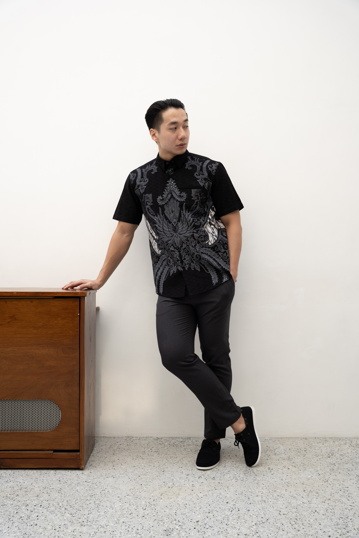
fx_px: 515
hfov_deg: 38.5
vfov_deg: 55.2
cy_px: 269
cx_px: 180
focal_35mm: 34
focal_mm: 34.4
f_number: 5
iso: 160
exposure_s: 1/160
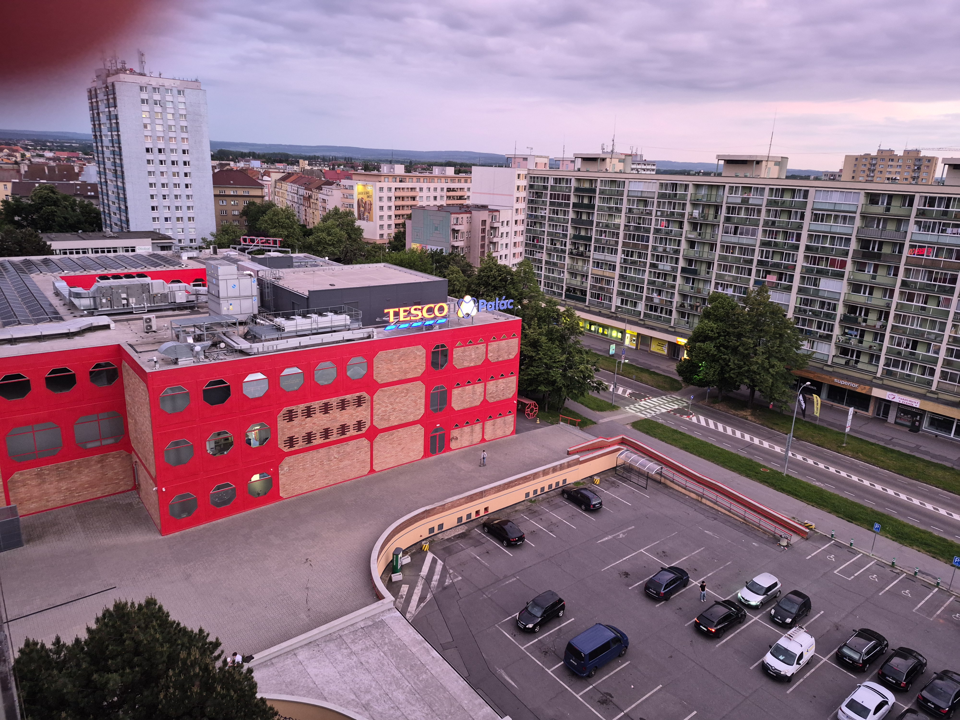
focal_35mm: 23
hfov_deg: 73.9
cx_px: 480
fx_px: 638
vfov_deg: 58.9
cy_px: 360
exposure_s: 1/100
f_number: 1.8
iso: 640
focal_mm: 5.4
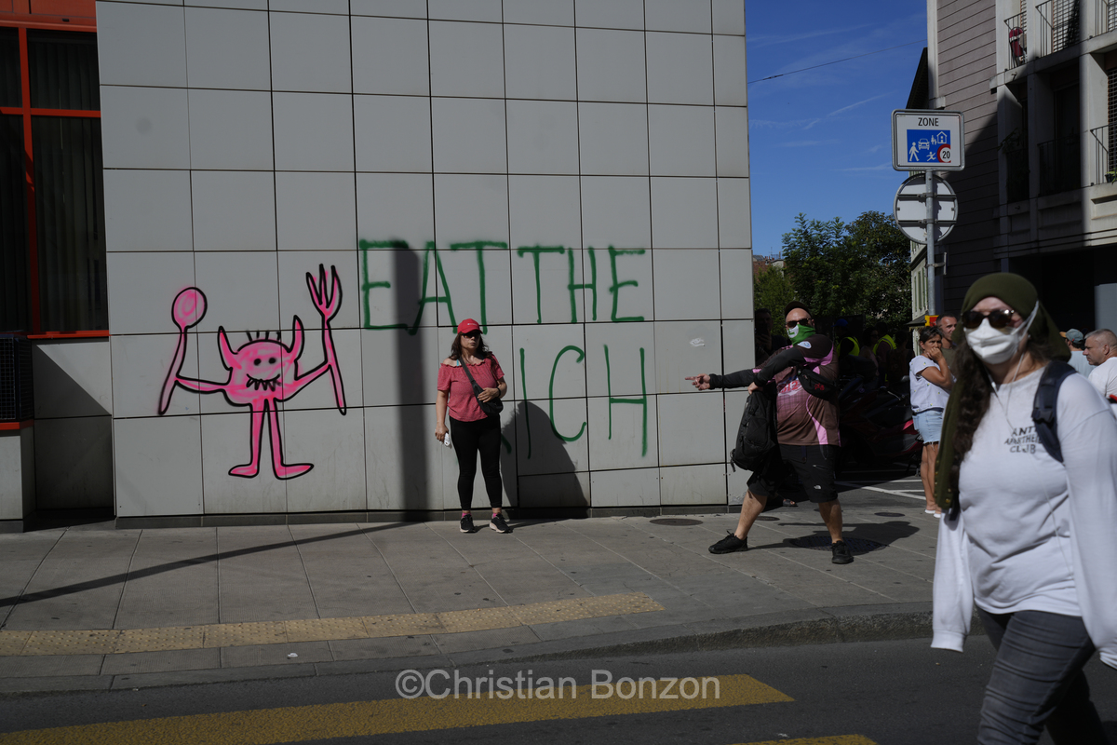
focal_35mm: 37
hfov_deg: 51.5
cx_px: 558
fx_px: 1157
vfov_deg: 35.7
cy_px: 372
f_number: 5.6
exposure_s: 1/1600
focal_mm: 37.3
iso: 100
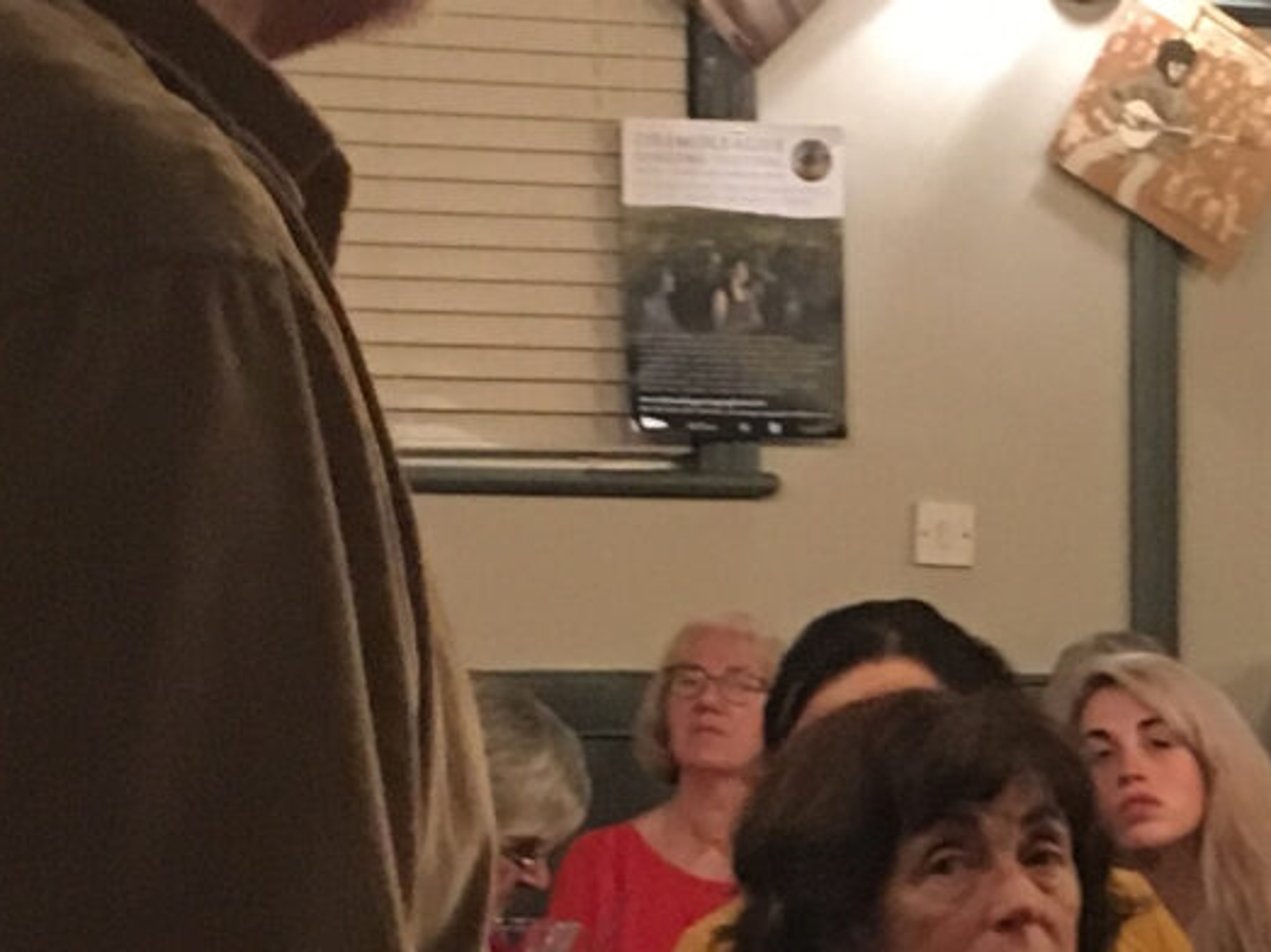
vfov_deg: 10.4
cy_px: 952
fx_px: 5213
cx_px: 1487
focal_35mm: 142
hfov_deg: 13.5
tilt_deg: -1.2
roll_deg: -1.9
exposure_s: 1/17
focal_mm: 4.15
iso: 250
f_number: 2.2
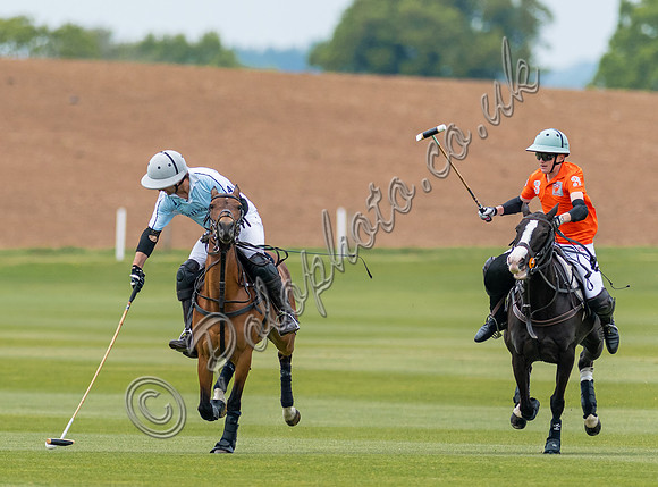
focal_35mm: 703
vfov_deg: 2.1
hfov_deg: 2.8
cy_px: 272
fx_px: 13300
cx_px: 266
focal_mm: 300
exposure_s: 1/2500
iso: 320
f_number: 2.8
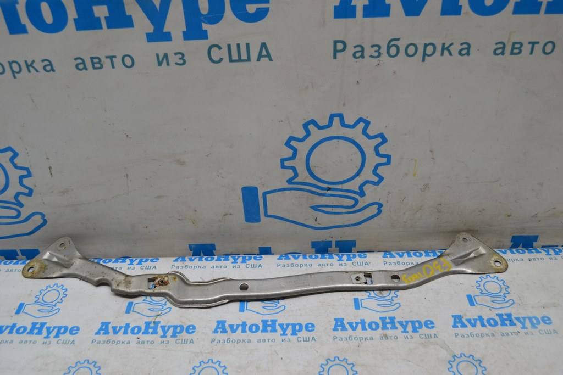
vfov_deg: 40.0
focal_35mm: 33
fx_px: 516
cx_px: 282
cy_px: 188
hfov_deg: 57.2
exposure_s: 1/100
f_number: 5
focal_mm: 22
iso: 400
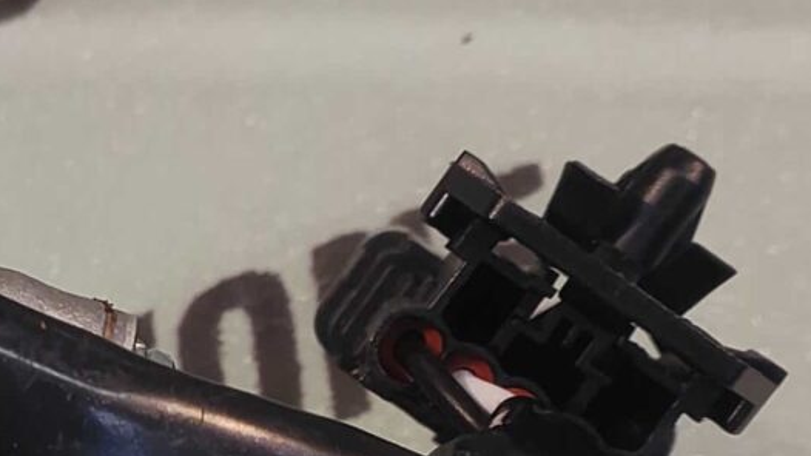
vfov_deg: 13.2
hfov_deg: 21.5
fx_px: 1936
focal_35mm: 90
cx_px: -230
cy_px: 511
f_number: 1.79
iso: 117
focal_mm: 4.74
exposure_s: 1/50
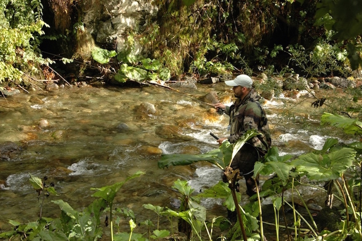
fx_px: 753
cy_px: 120
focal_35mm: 75
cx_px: 181
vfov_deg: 18.1
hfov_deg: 27.0
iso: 250
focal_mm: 50
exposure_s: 1/60
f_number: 11
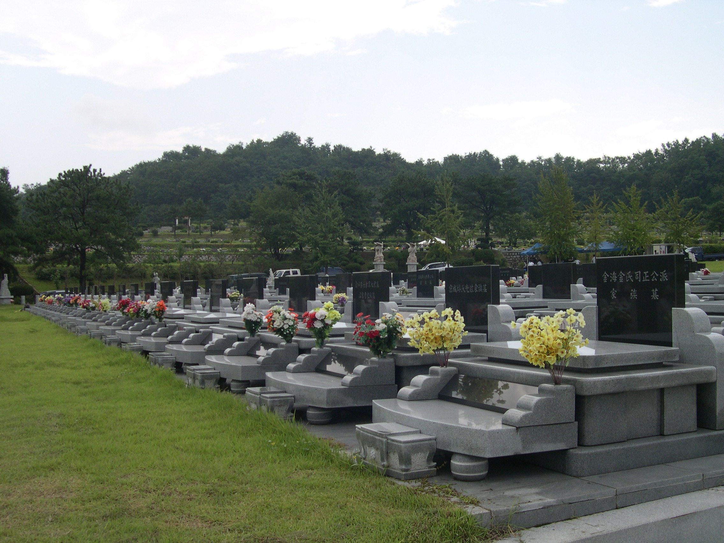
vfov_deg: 37.7
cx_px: 362
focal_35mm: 38
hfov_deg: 49.0
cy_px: 272
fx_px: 795
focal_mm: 8
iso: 100
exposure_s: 1/145
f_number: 7.6
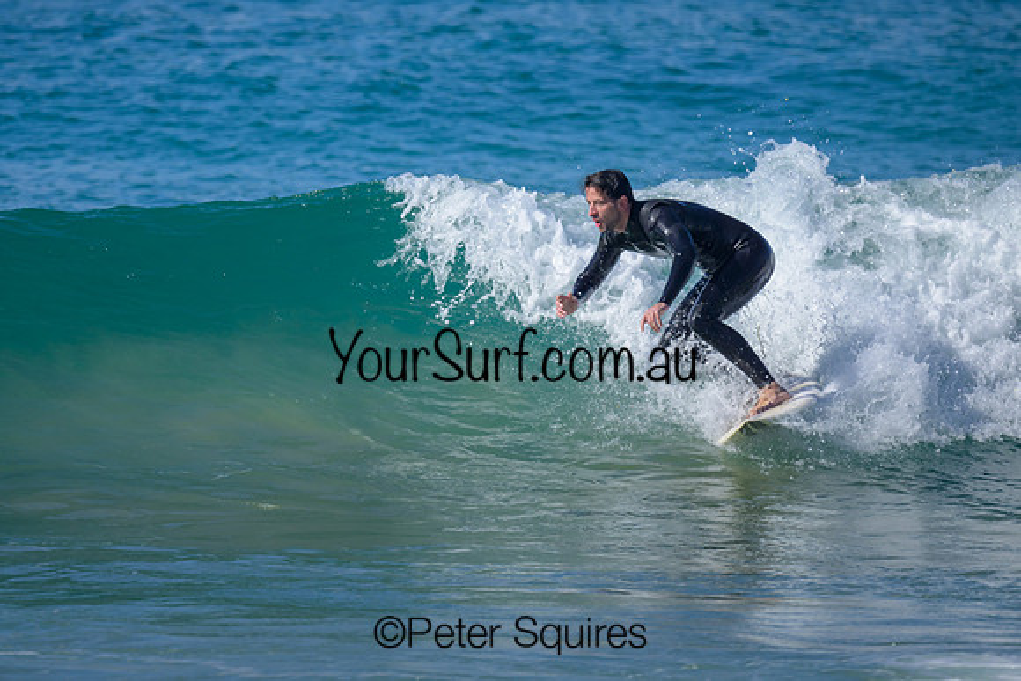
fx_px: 31165
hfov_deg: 1.9
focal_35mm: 1099
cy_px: 240
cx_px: 450
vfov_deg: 1.3
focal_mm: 800
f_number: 6.3
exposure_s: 1/2000
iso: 400
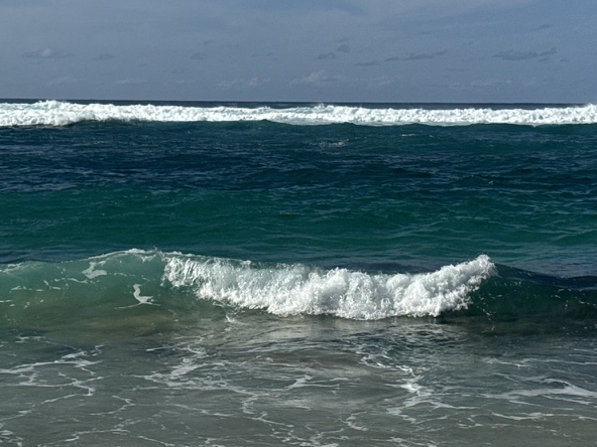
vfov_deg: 17.8
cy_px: 260
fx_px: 1431
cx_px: 320
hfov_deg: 23.6
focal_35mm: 83
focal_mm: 6.76
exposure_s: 1/10526
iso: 80
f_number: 1.78
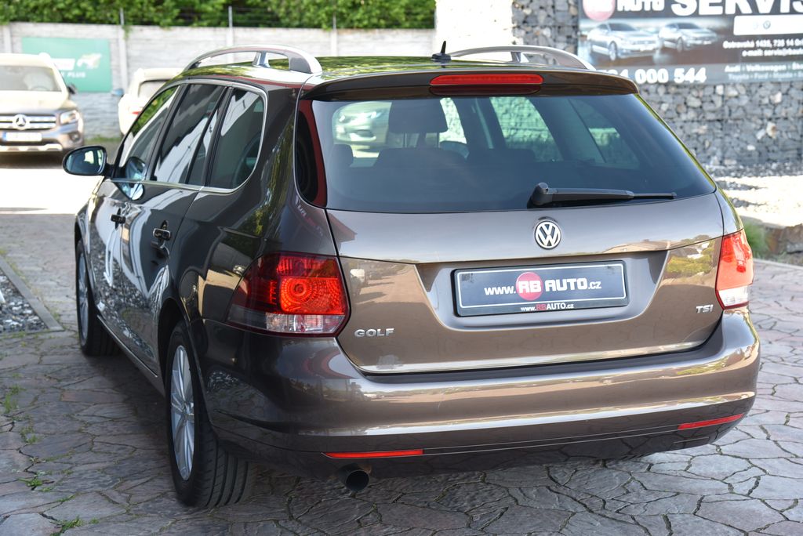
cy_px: 268
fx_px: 1294
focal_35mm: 58
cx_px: 402
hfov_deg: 34.5
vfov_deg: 23.4
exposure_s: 1/125
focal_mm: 58
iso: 500
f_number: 5.6
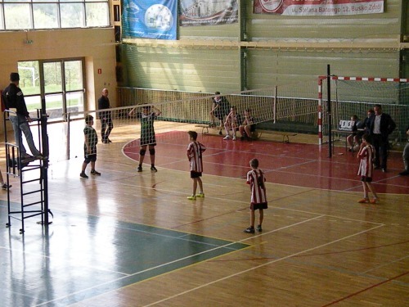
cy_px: 154
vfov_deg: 17.6
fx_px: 992
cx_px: 204
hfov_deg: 23.3
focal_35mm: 84
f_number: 4
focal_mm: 14.9
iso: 1600
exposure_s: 1/375
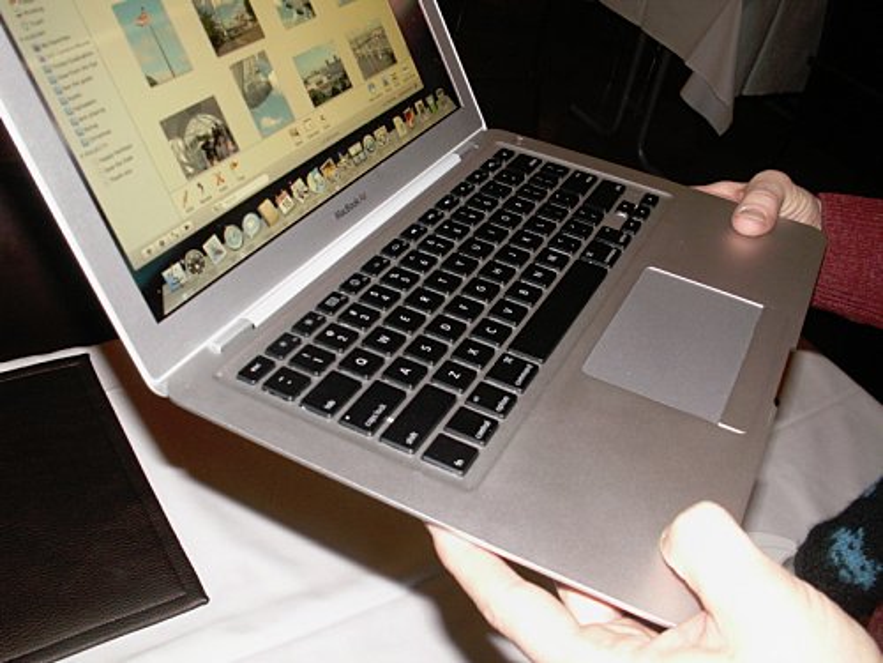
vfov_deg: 40.7
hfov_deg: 52.6
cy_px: 332
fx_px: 893
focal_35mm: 35
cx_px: 442
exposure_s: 1/40
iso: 160
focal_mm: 5.86
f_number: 2.8
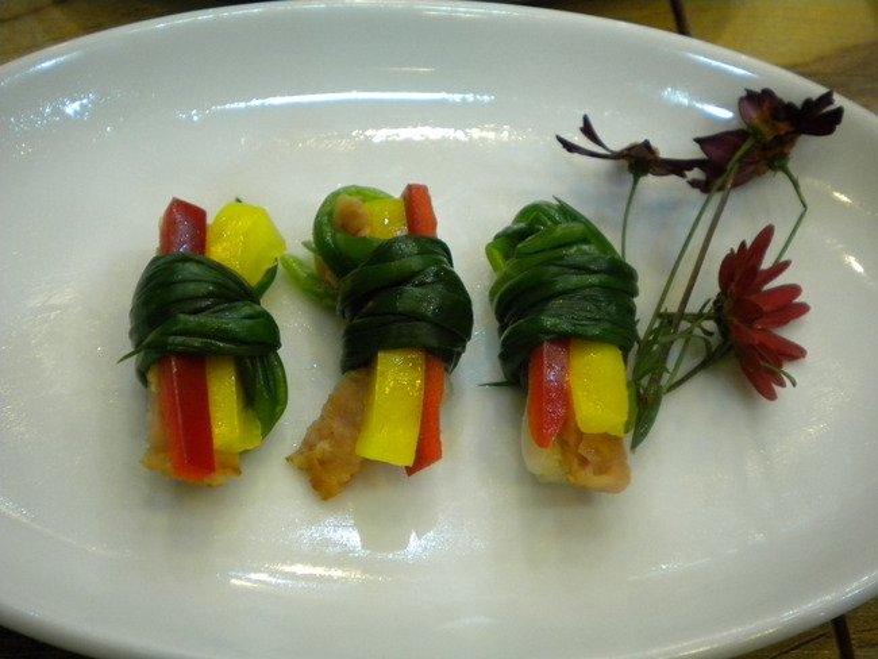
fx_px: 1040
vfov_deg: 35.2
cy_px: 330
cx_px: 439
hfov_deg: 45.8
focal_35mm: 41
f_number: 3.5
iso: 400
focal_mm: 7.4
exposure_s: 1/33.1
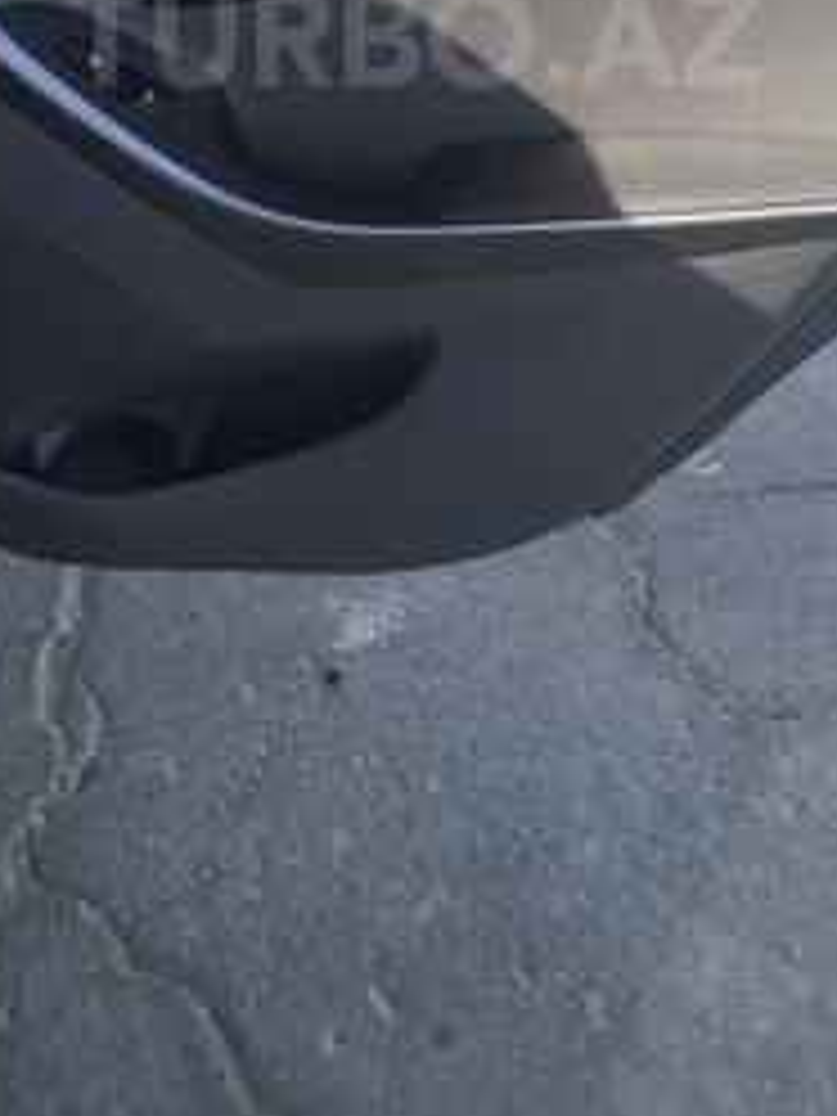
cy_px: 36
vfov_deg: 31.1
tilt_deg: -32.3
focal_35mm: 58
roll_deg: +1.5
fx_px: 1870
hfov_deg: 25.2
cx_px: 414
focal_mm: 4.15
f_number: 2.2
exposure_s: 1/599
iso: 32
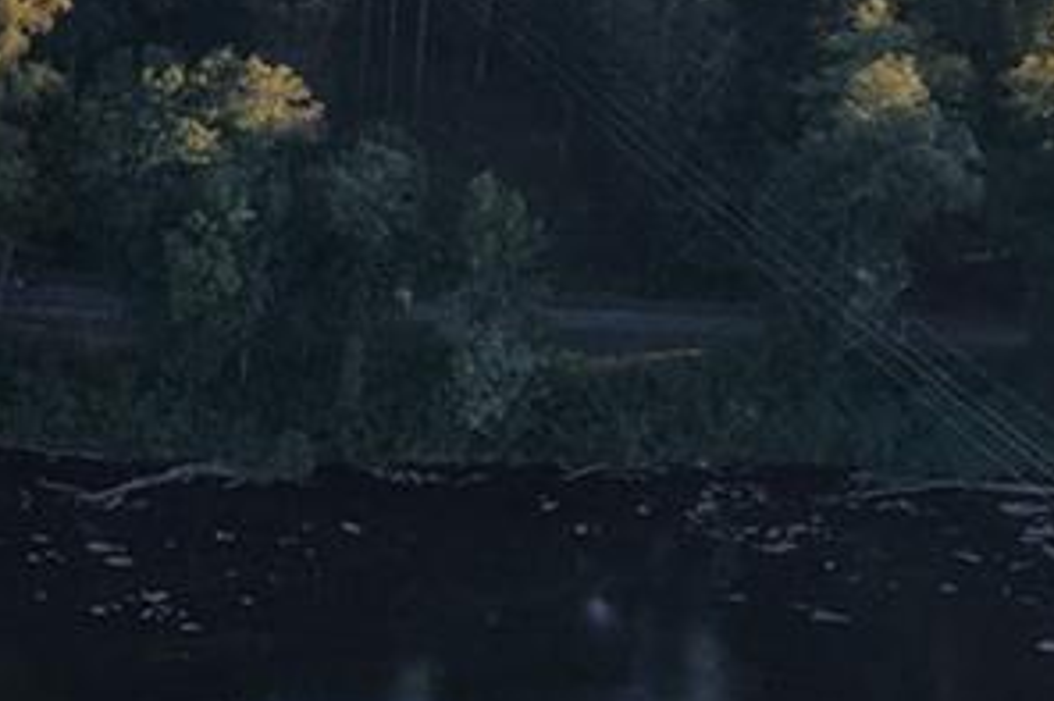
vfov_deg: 6.9
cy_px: -496
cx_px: -1236
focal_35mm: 194
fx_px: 5676
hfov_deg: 9.7
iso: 320
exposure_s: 1/1250
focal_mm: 14.45
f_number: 2.8
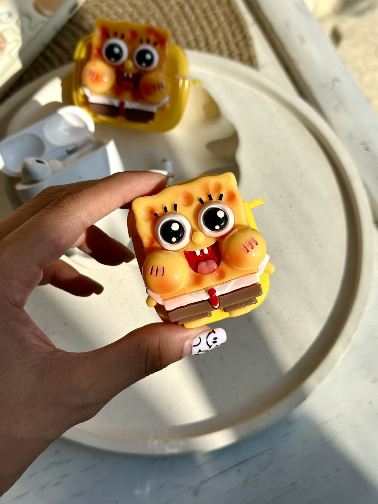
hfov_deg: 30.3
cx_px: 189
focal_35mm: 48
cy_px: 252
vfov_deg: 39.7
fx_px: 699
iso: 100
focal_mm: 6.86
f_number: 1.78
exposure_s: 1/7092
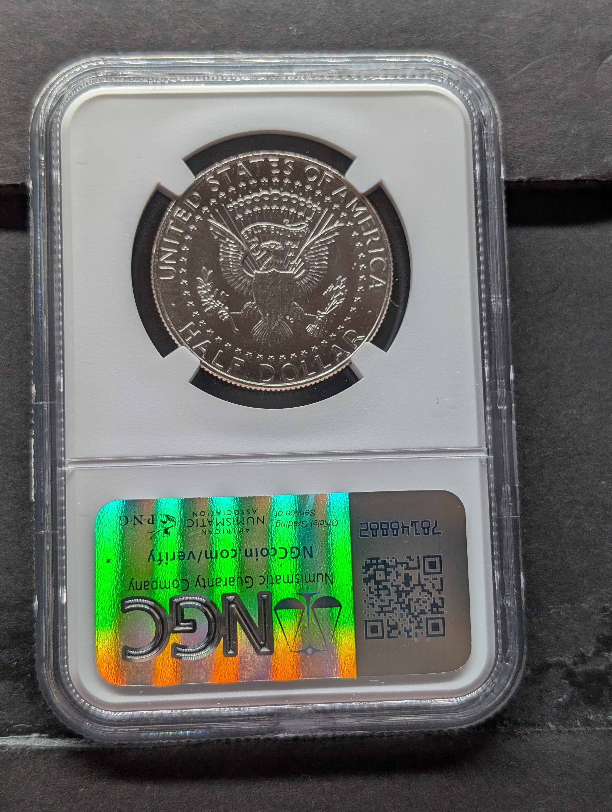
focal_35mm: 49
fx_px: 1152
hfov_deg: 29.7
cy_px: 406
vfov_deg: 38.9
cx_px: 306
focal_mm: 6.9
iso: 19
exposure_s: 1/68
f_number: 1.68
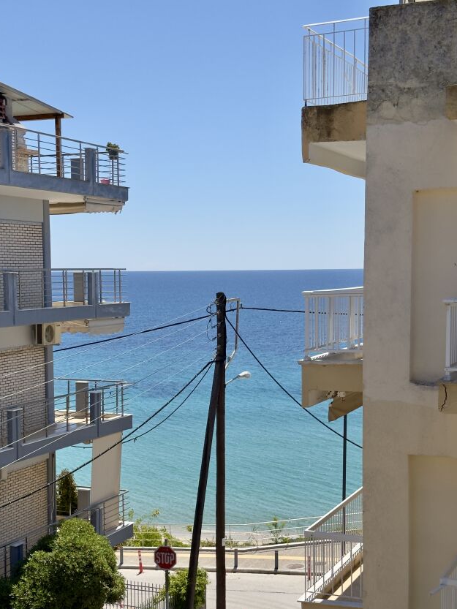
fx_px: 1038
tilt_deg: -5.1
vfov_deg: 32.6
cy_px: 374
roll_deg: +0.9
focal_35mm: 59
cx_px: 182
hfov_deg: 24.8
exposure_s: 1/7092
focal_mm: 6.76
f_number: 1.78
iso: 64
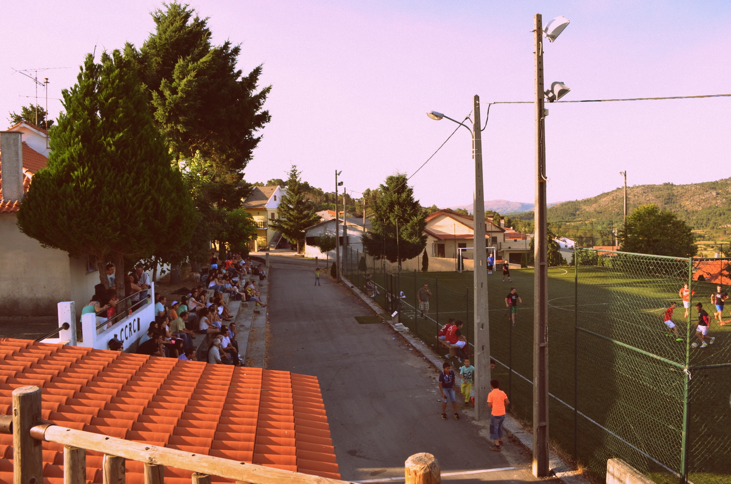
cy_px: 242
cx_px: 366
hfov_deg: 67.5
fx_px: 547
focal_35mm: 27
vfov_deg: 47.7
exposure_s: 1/200
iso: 200
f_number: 7.1
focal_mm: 18
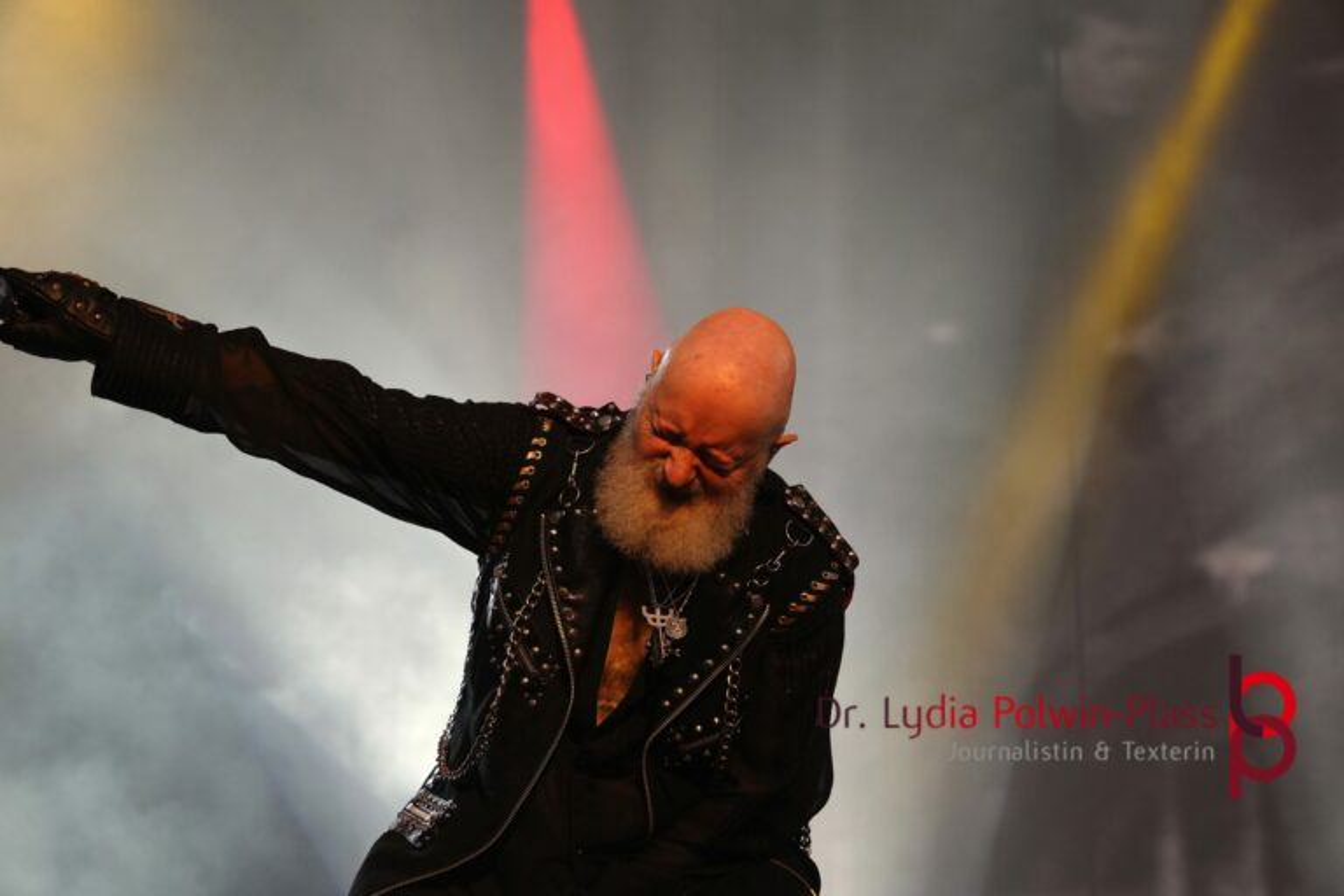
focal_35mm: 114
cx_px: 672
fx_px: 4256
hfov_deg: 17.9
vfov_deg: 12.0
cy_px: 448
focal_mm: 76
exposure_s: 1/160
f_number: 5
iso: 1250
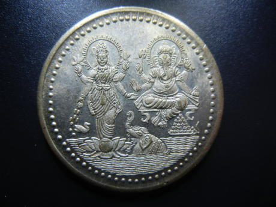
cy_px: 104
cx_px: 138
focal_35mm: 30
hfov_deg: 60.0
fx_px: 239
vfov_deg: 46.8
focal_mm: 5.4
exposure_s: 1/145
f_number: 3.5
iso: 160
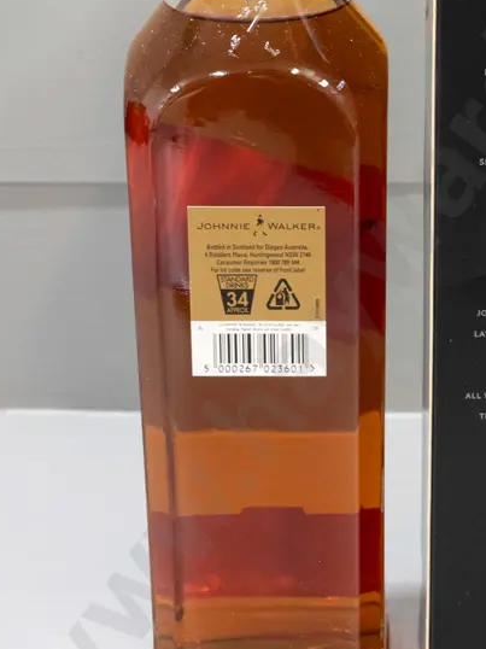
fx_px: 1855
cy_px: 223
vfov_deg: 19.8
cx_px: 414
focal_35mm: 99
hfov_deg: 14.8
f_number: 5.6
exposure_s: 1/80
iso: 3200
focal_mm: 26
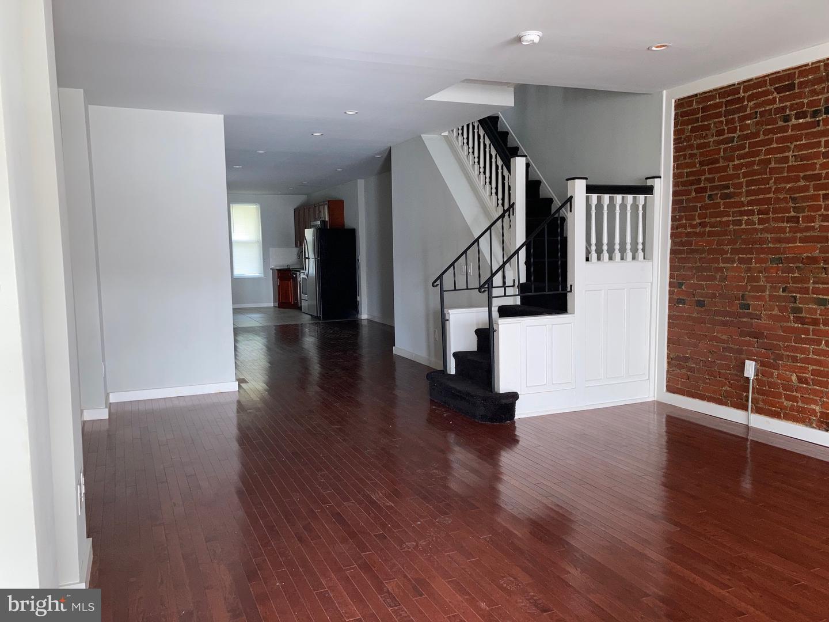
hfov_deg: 63.4
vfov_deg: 49.7
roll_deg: +0.8
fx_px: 671
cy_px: 311
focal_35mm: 28
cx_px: 414
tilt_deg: -5.8
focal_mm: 3.99
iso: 32
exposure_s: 1/19
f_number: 1.8
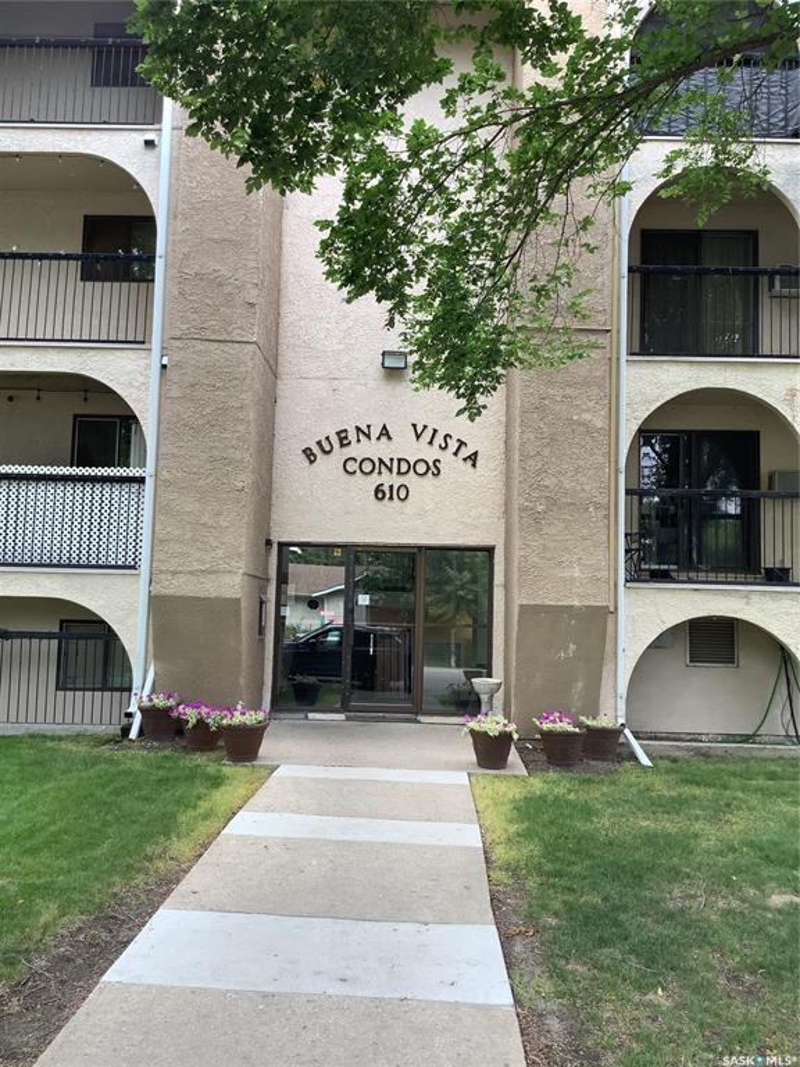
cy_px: 534
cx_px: 400
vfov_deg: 58.4
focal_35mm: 31
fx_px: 955
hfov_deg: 45.4
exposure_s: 1/120
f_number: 2.4
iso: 25
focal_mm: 3.3
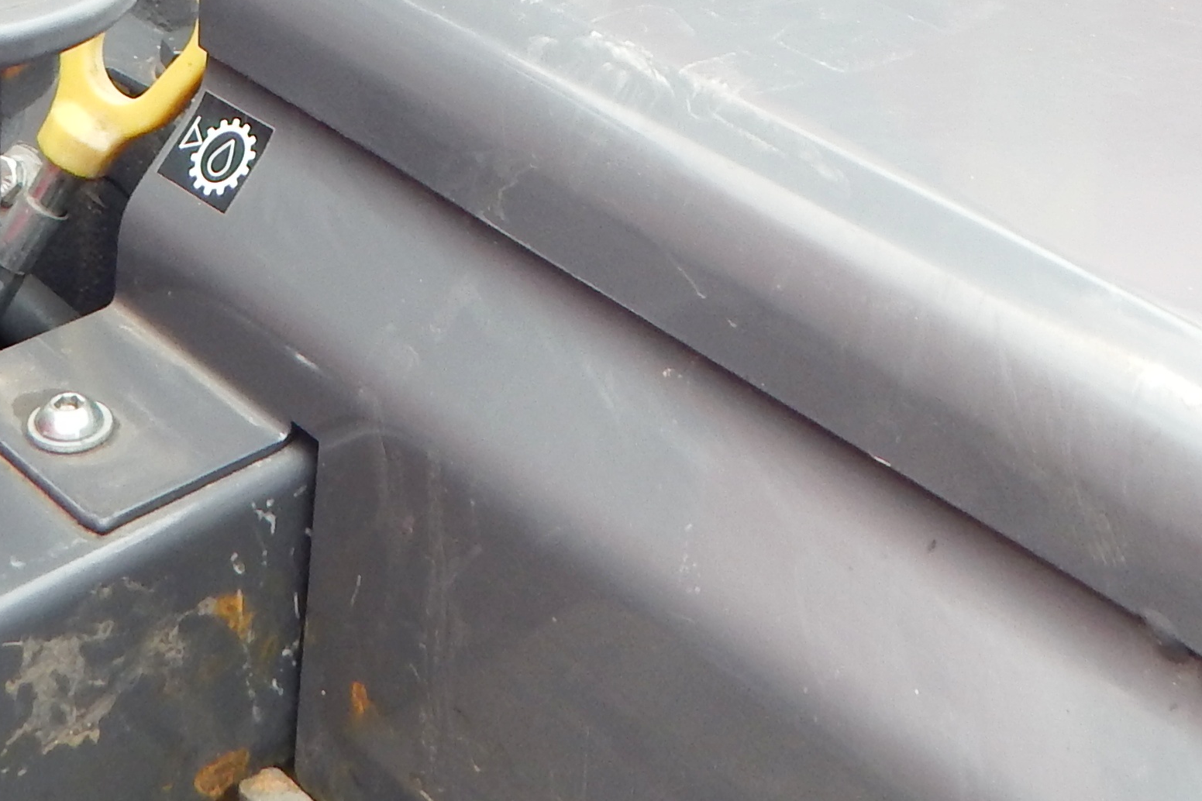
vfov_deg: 17.3
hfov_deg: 29.6
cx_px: 464
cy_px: -524
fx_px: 2270
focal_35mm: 68
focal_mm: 4
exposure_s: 1/200
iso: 125
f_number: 3
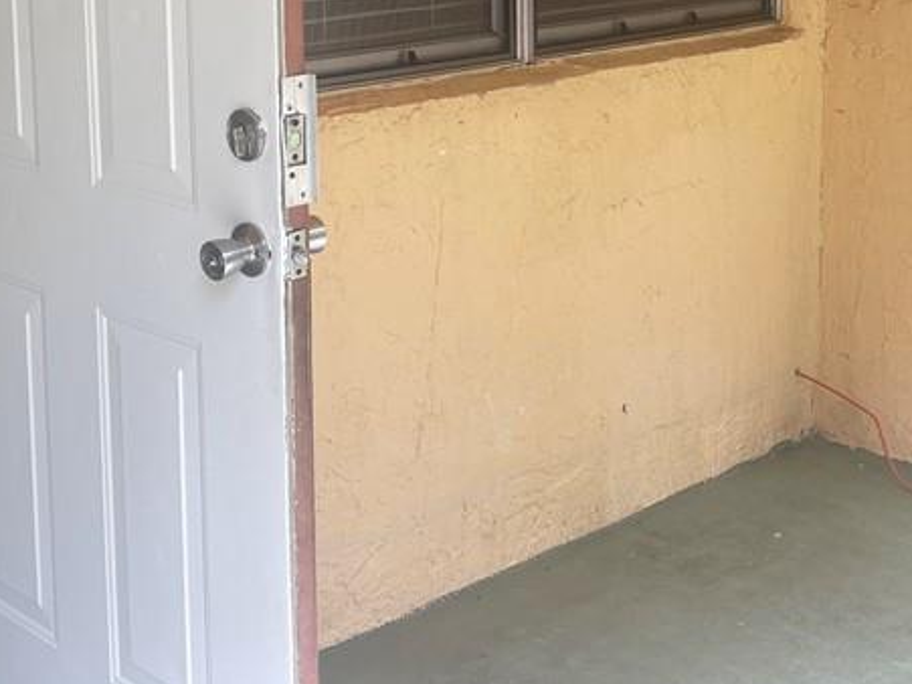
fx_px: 1554
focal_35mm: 59
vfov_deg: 24.1
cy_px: 59
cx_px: 267
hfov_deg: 32.3
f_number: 1.6
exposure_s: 1/121
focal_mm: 5.1
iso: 80
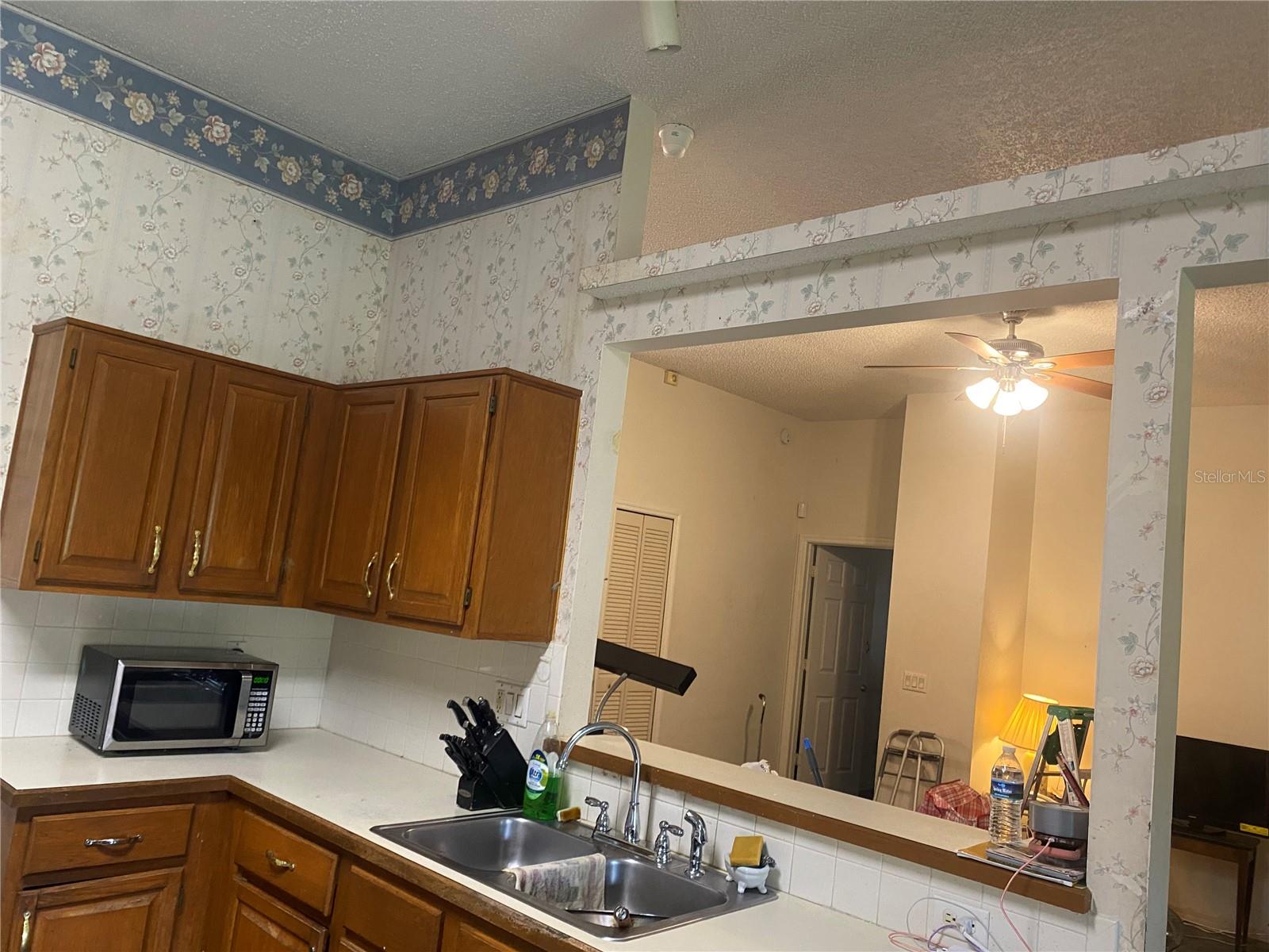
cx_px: 634
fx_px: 953
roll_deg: -6.5
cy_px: 476
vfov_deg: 53.1
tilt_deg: +7.3
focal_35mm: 26
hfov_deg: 67.3
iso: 320
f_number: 1.8
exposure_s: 1/60
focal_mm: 4.25
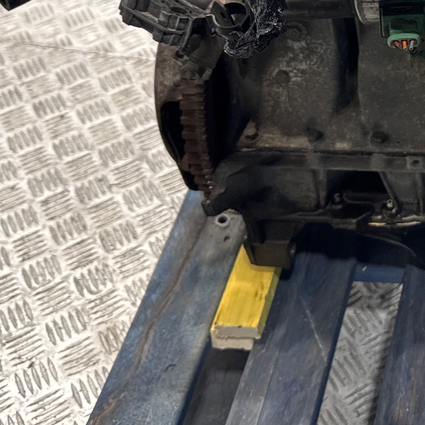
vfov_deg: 21.8
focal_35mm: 74
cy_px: -72
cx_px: 525
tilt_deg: -37.2
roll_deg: -1.2
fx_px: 1028
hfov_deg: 21.5
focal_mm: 6.76
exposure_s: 1/100
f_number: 1.78
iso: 80
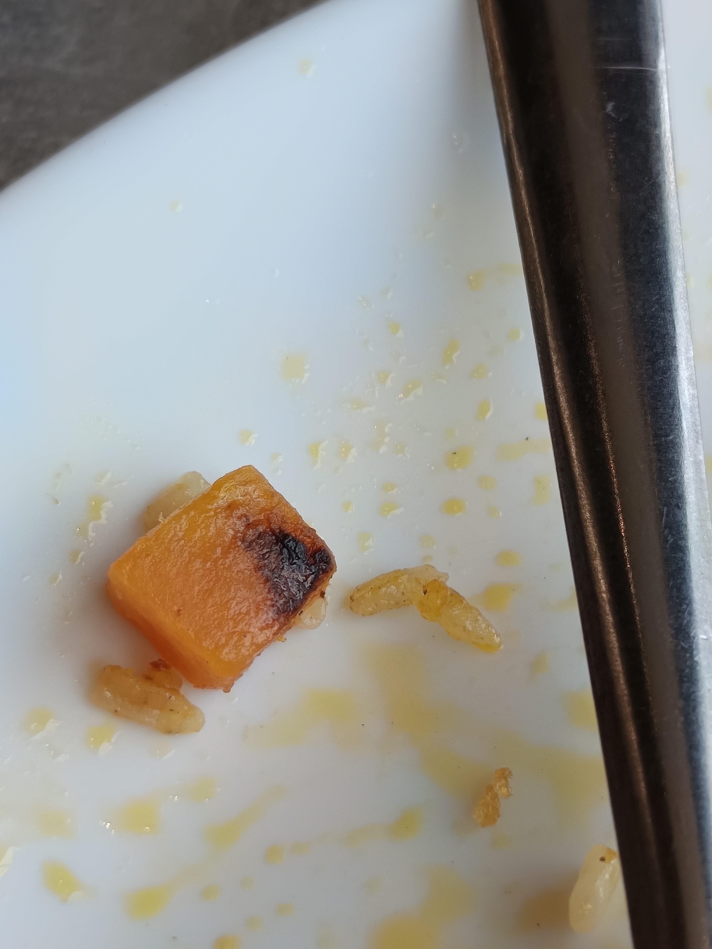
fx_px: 658
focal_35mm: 24
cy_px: 474
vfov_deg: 71.6
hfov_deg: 56.8
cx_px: 356
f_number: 1.7
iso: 66
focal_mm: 5.31
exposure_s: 1/100
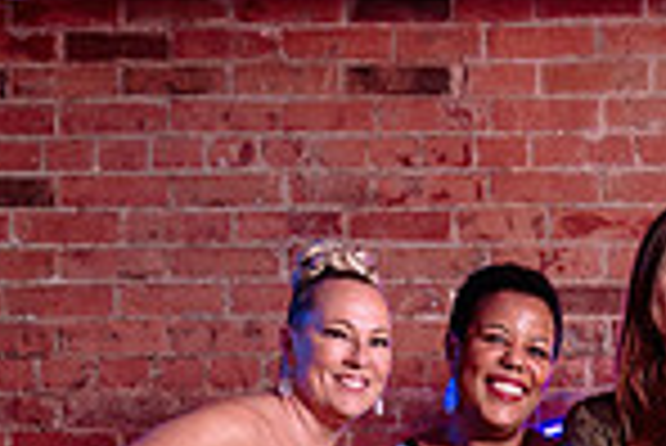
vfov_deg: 8.4
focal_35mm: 160
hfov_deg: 12.5
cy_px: 716
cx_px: 827
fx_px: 2963
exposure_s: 1/100
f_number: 4
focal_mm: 34
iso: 500
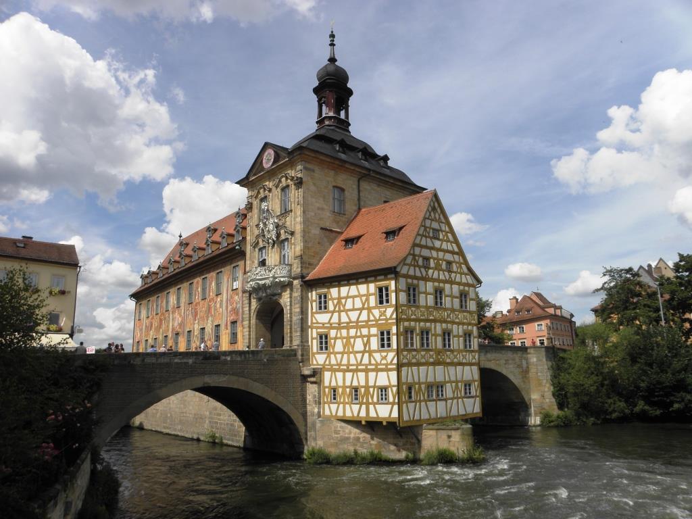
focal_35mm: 26
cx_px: 346
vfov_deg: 53.1
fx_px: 520
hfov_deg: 67.3
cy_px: 260
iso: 64
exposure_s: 1/400
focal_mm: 4.6
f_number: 5.6
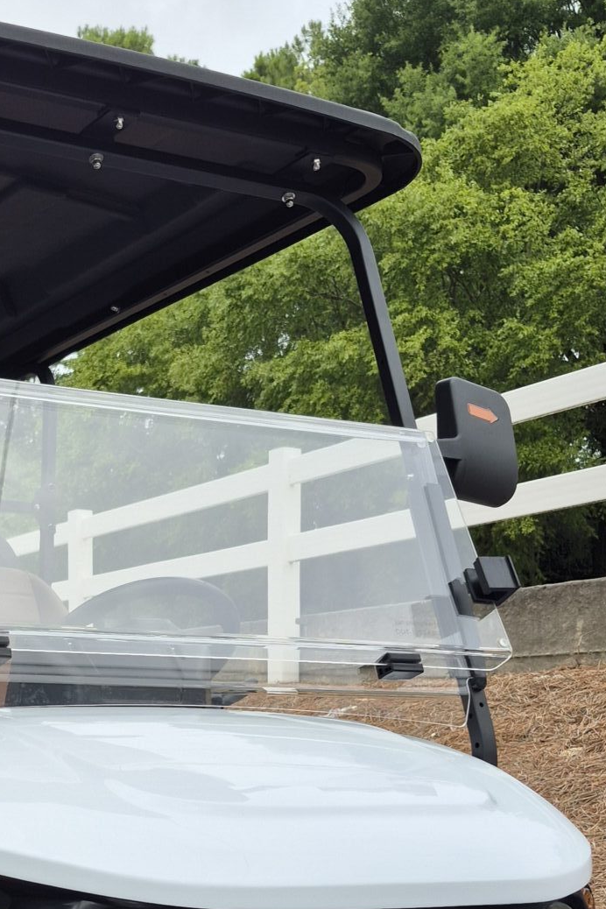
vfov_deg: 32.7
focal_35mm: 59
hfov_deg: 22.3
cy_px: 762
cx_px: 34
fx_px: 1490
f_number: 1.8
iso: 25
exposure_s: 1/1508
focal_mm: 5.4
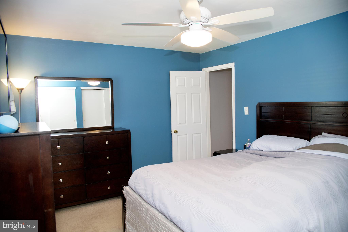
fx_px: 232
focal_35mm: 24
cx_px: 174
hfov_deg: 73.7
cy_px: 116
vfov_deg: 53.1
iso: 500
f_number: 8
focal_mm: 24
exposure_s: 1/40
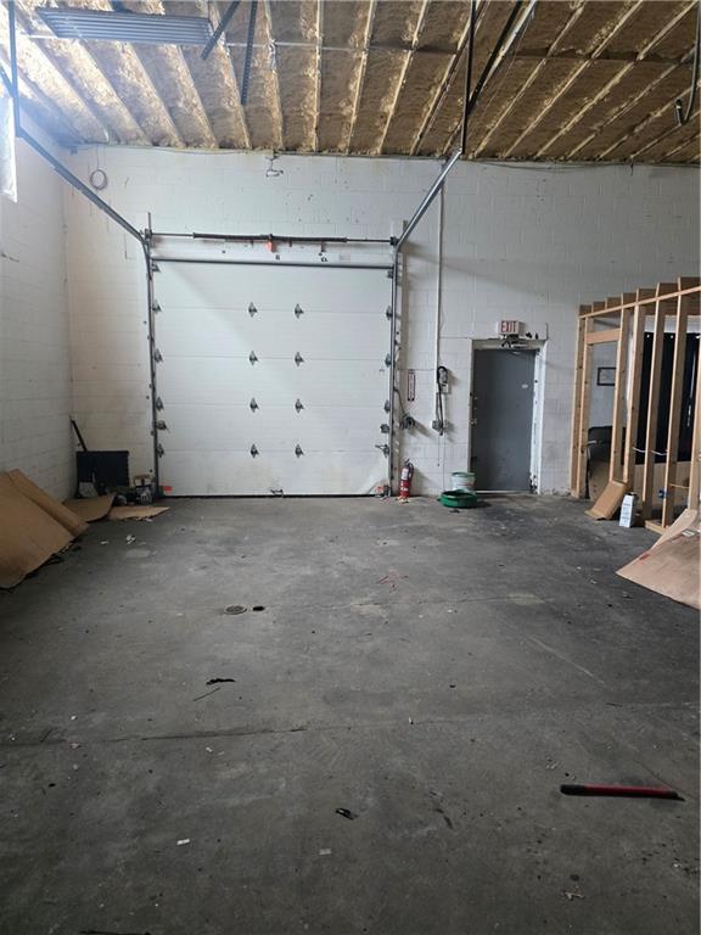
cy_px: 468
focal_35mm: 23
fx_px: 621
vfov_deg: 73.9
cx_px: 350
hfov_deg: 58.9
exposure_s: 1/120
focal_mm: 6.3
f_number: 1.7
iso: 1000
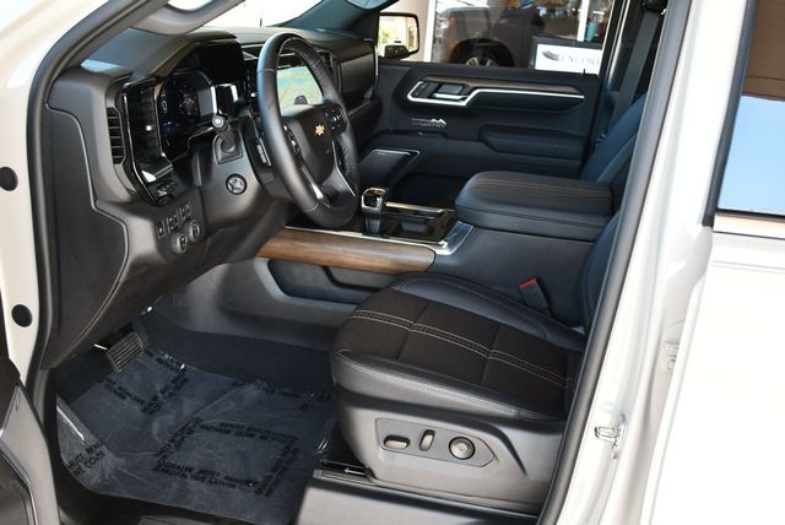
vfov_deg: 36.9
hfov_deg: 53.1
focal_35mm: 36
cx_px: 392
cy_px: 262
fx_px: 786
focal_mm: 18
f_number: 3.5
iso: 560
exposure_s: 1/250
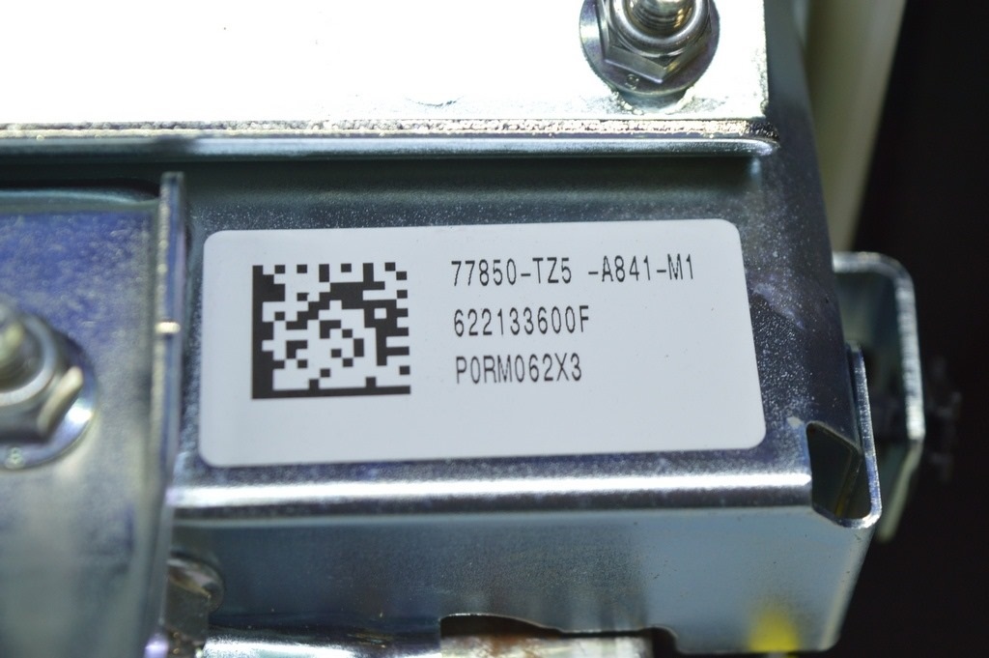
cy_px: 329
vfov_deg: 16.5
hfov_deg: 24.6
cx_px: 494
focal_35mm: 82
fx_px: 2265
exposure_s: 1/50
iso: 400
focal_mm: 55
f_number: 5.6
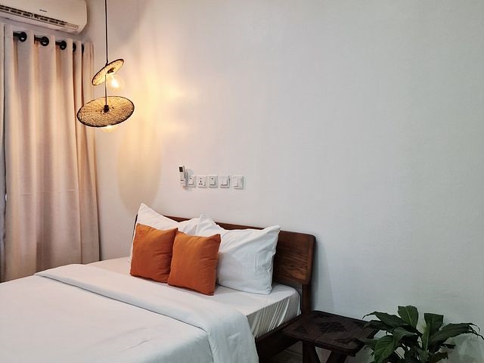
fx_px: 322
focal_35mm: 23
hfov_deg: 73.9
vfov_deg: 58.9
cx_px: 242
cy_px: 182
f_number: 1.8
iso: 250
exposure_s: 1/100
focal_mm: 6.4
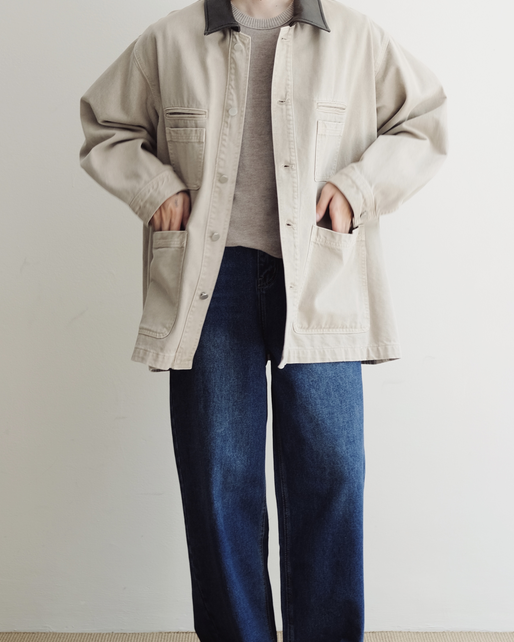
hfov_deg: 25.4
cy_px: 359
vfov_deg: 31.4
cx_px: 258
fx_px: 1141
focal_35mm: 60
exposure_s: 1/100
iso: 320
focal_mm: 35
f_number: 2.2
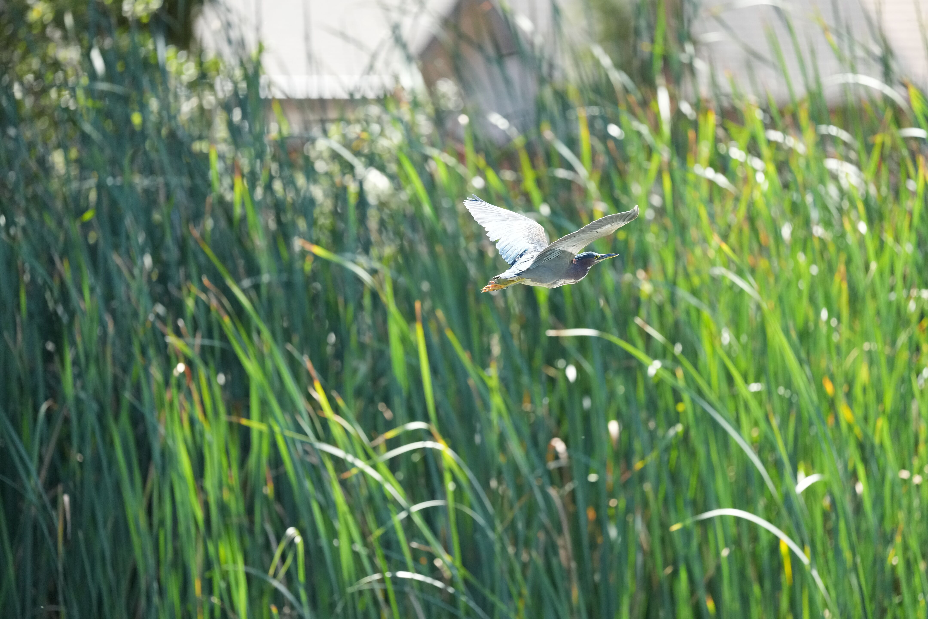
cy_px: 310
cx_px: 464
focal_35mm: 400
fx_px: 10310
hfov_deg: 5.2
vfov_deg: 3.4
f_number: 4.5
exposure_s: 1/2500
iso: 2500
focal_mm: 400
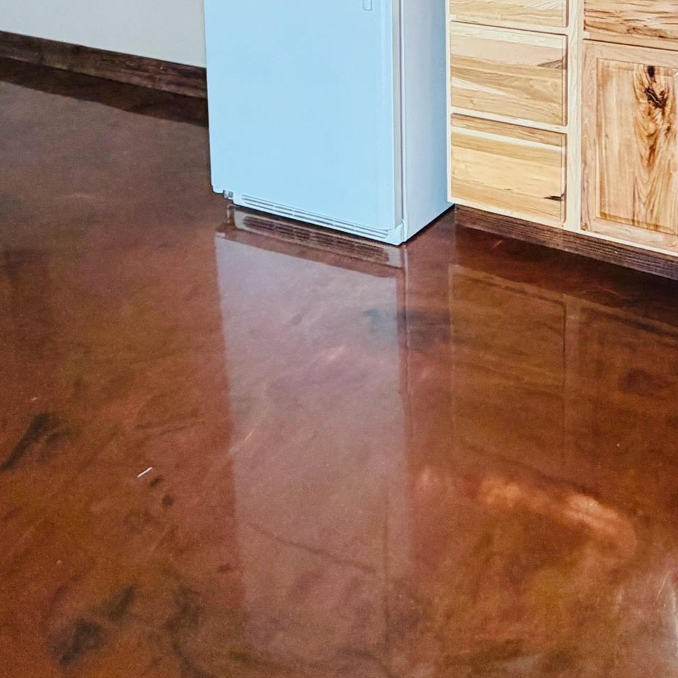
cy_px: -72
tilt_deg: -7.5
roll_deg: +0.0
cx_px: 551
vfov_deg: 36.2
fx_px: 864
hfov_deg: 40.9
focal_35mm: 39
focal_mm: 2.22
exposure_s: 1/60
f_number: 2.2
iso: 250
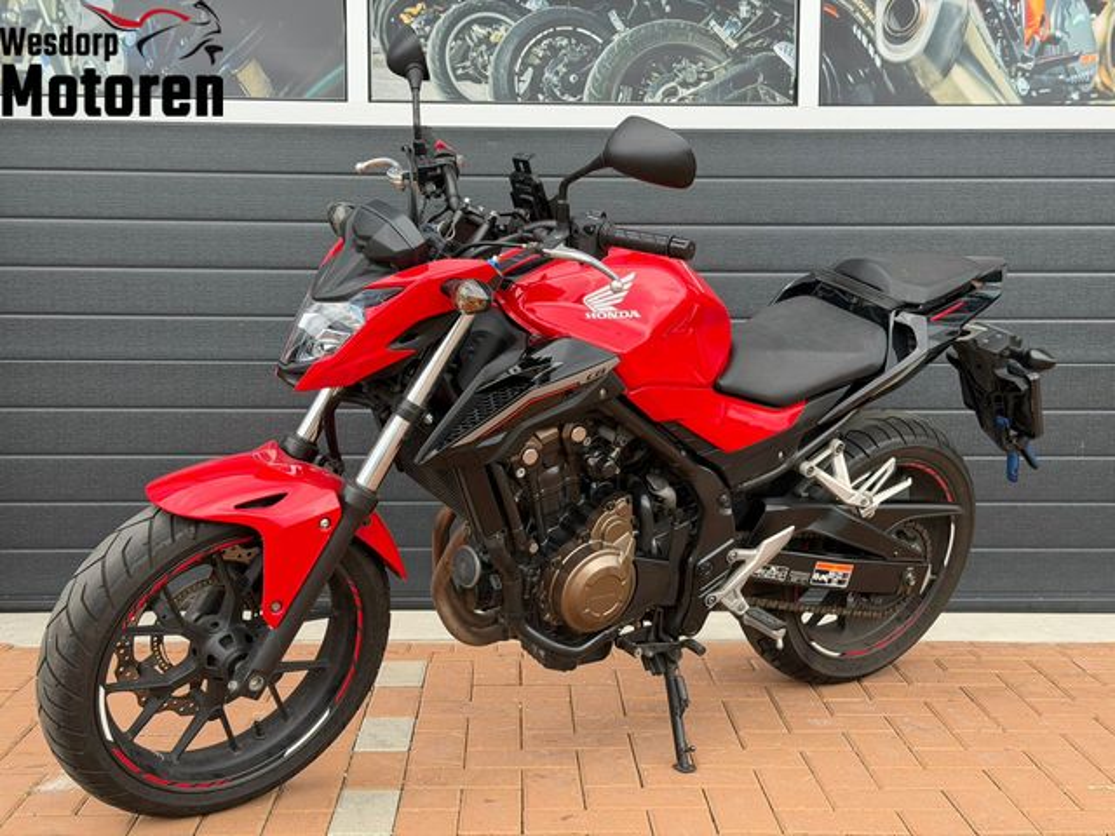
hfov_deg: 39.7
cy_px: 418
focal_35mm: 48
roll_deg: +0.6
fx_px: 1546
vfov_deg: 30.3
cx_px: 558
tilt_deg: -3.2
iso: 80
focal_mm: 6.76
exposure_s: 1/1027
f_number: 1.78
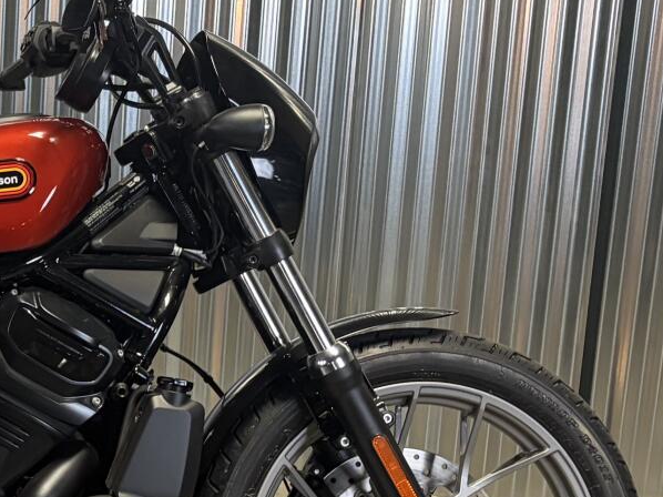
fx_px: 1666
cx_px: -47
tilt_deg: -14.1
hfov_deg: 21.5
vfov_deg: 16.9
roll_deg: +1.2
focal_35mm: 87
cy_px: 378
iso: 160
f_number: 1.6
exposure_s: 1/60
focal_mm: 5.96
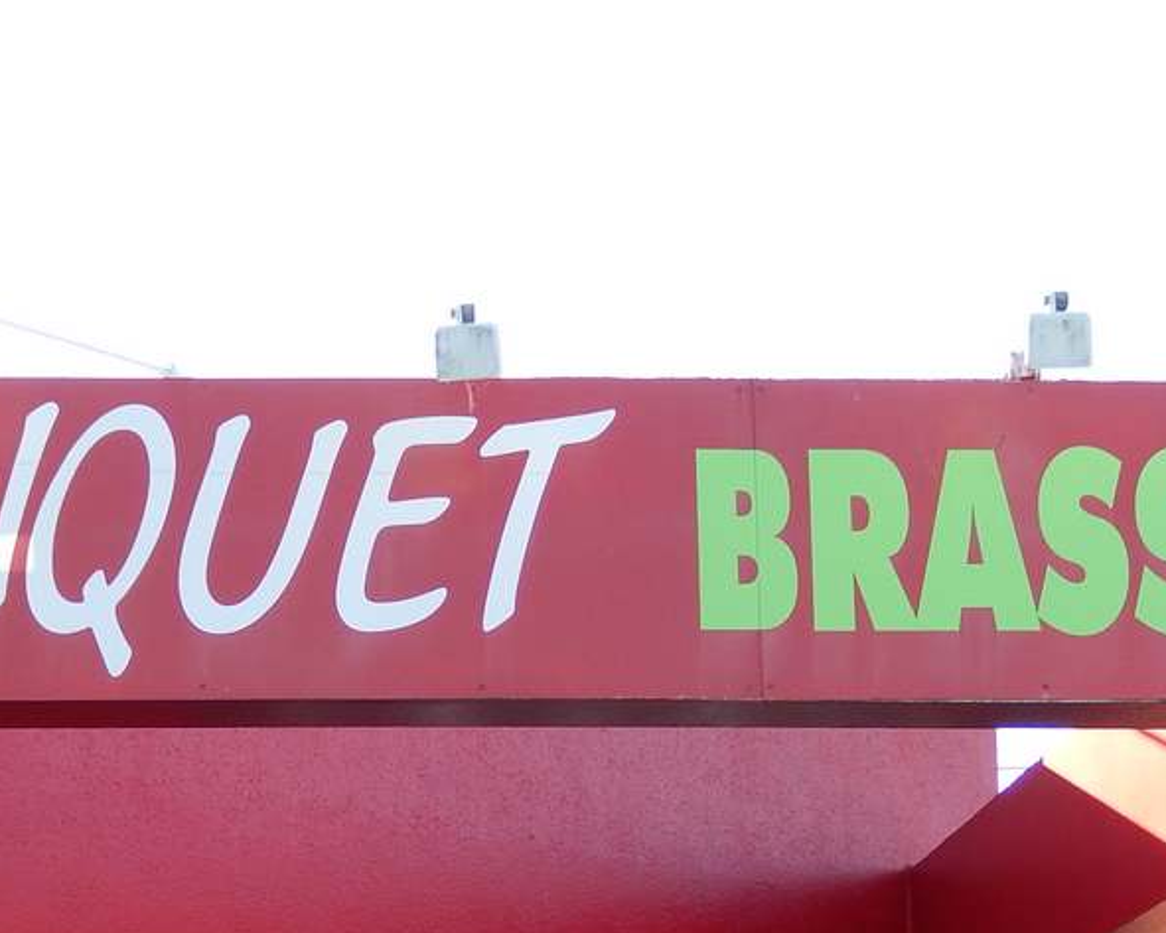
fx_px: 3693
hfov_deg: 17.9
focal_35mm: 107
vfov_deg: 14.1
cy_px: 976
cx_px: 329
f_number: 4.3
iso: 125
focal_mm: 8.1
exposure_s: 1/160
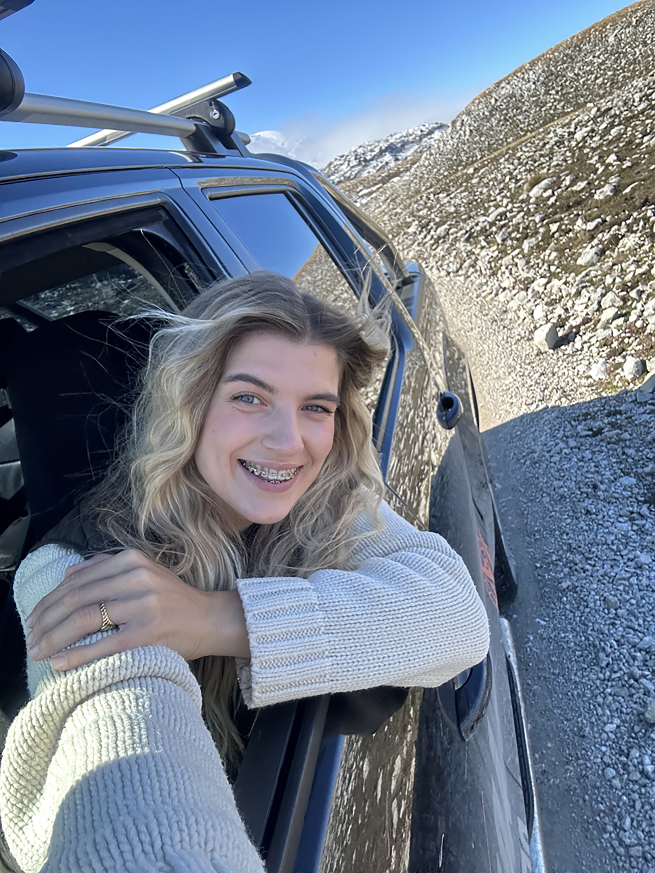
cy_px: 436
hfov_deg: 58.9
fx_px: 580
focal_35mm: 23
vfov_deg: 73.9
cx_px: 328
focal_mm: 2.69
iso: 25
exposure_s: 1/286
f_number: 1.9
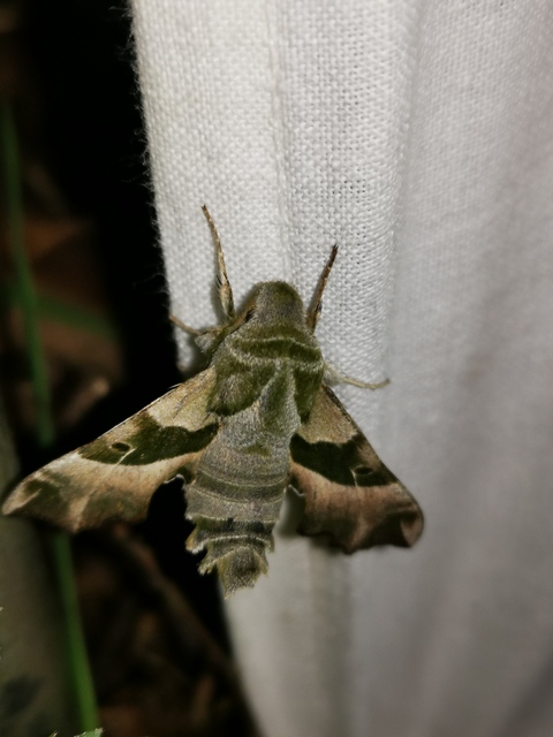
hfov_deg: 27.0
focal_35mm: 54
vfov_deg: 35.5
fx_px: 1150
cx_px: 276
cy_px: 368
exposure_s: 1/100
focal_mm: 5.58
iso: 100
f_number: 1.8
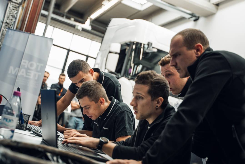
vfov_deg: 27.0
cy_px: 82
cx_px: 122
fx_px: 340
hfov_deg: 39.6
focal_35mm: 50
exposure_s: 1/250
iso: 1250
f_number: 2.8
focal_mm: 50
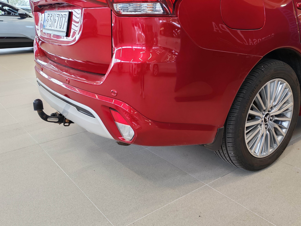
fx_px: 287
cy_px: 113
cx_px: 150
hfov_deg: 55.4
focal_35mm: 33
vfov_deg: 42.9
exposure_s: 1/100
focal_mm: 6.12
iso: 319
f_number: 1.9
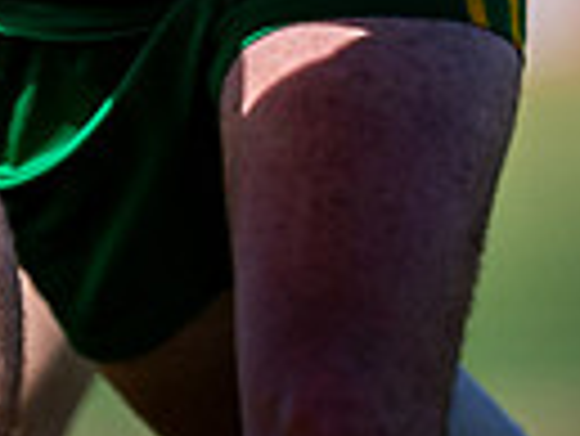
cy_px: 59
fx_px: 67670
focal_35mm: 4035
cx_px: 552
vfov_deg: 0.4
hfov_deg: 0.5
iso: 110
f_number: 4
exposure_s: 1/2000
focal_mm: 500
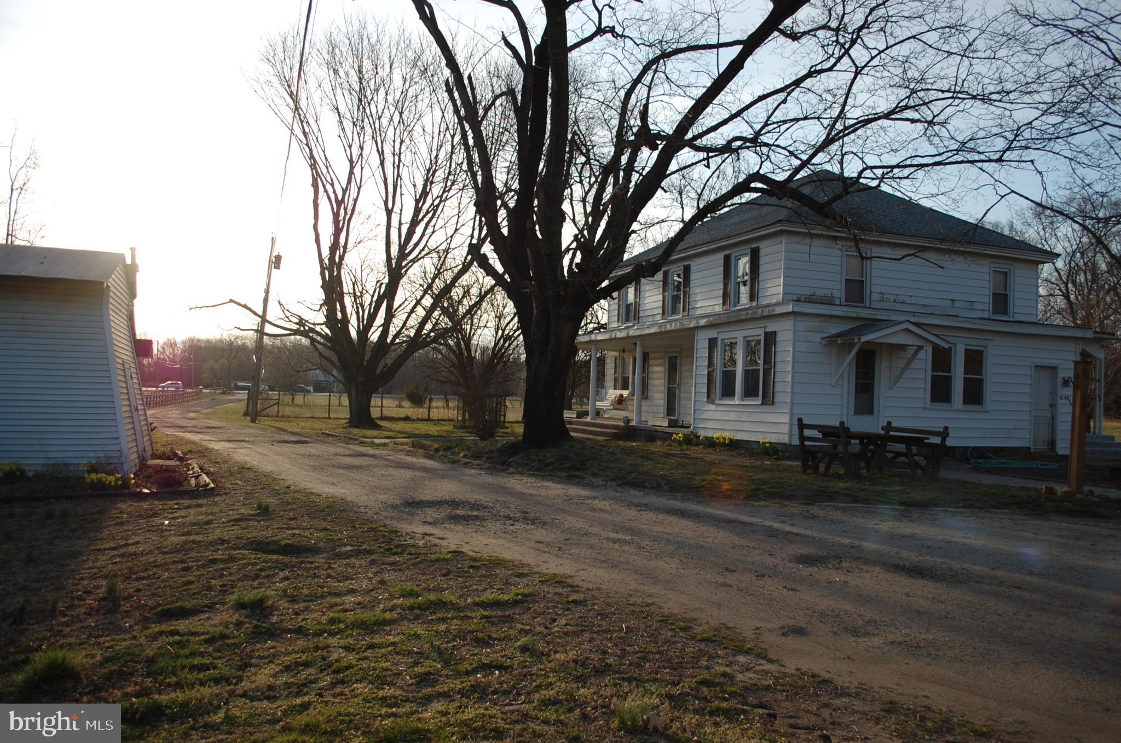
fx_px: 839
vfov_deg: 47.8
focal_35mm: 27
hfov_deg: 67.5
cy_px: 372
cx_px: 560
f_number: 3.5
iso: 200
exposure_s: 1/1000
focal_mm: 18
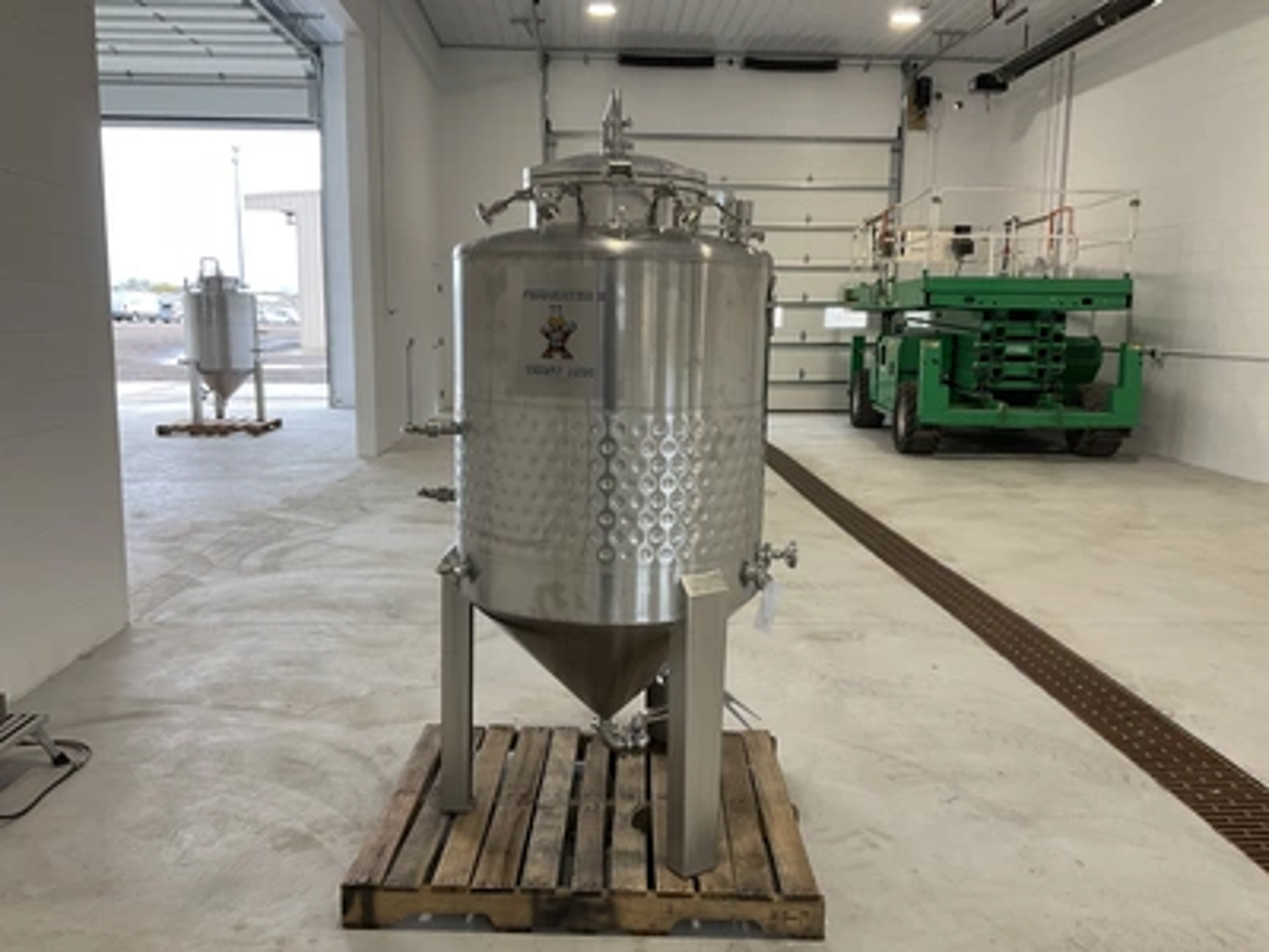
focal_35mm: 29
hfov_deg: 61.7
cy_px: 476
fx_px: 1063
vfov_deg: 48.2
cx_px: 634
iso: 40
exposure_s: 1/122
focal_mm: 3
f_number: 1.8
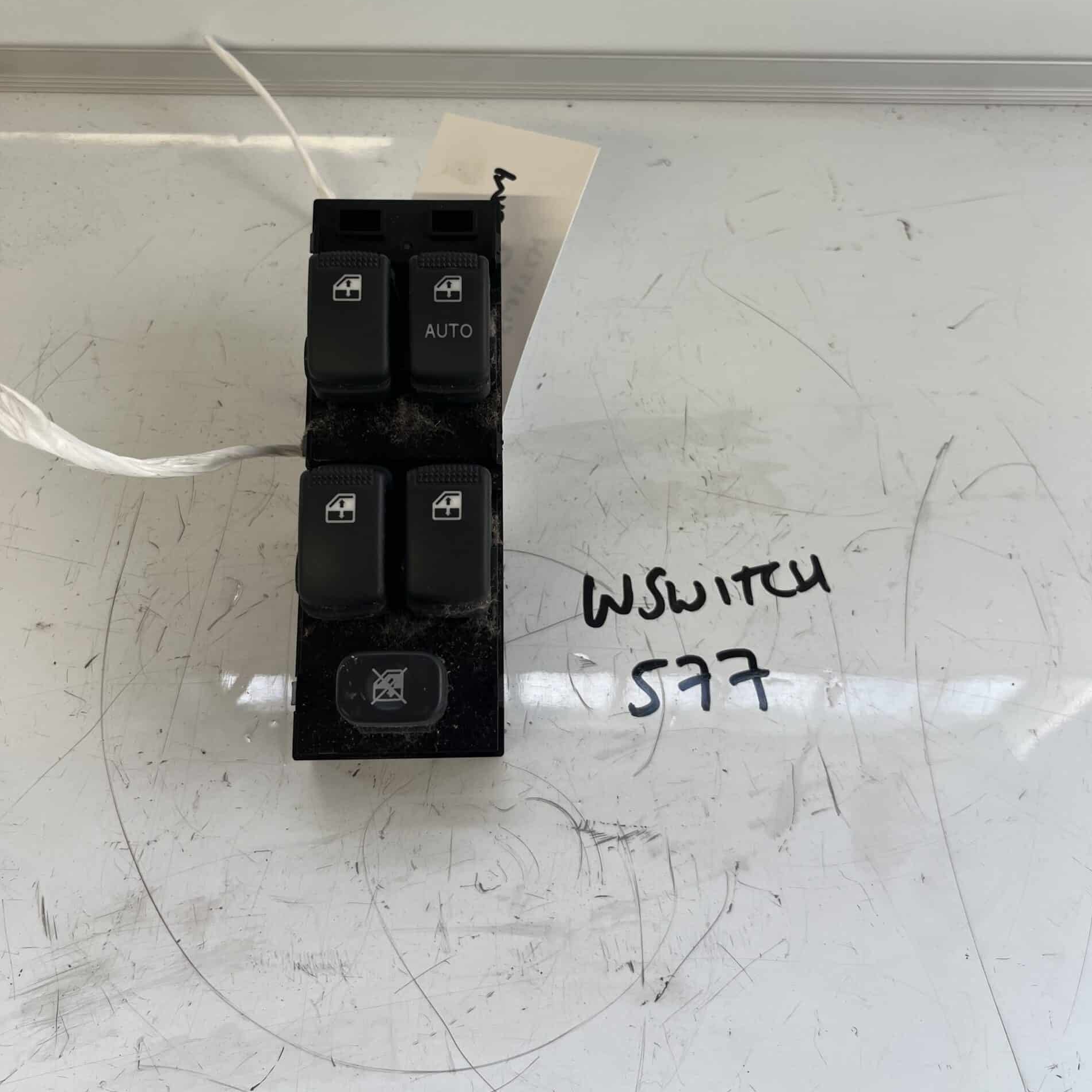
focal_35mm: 31
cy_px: 425
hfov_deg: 52.5
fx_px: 1106
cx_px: 552
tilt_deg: -58.2
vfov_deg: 52.1
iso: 40
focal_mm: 5.1
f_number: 1.6
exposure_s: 1/121
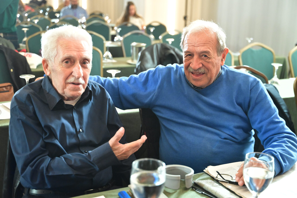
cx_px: 148
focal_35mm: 49
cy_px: 99
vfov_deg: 27.5
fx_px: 404
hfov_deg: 40.3
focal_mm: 49
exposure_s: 1/400
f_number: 3.2
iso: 6400
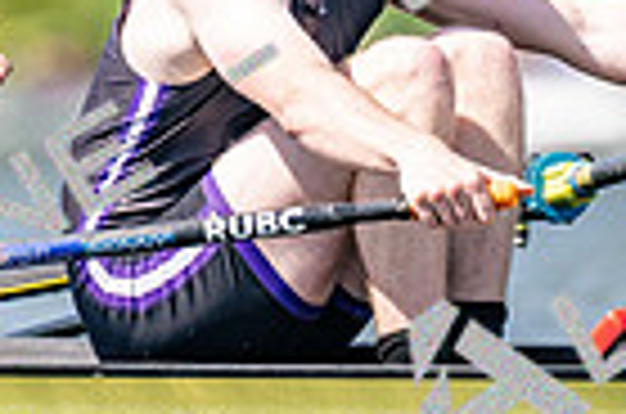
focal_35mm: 2511
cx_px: 23
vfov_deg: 0.5
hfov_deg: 0.8
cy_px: 88
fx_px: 43564
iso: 400
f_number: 4
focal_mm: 600
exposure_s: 1/2500
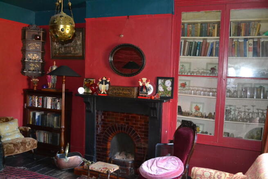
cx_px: 134
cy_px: 90
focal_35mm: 33
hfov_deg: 57.2
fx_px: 246
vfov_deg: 40.0
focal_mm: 22
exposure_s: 1/60
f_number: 4
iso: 3200
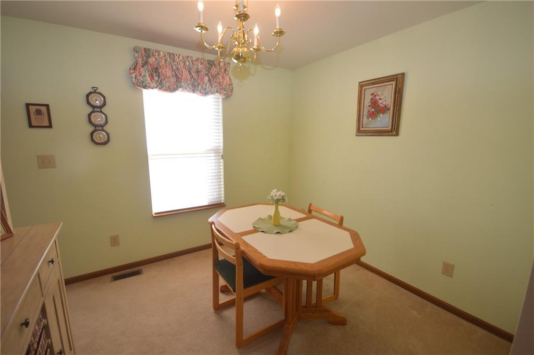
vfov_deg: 77.2
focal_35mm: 15
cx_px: 267
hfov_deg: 100.5
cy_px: 178
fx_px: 222
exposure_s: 1/100
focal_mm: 10
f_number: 5
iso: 400
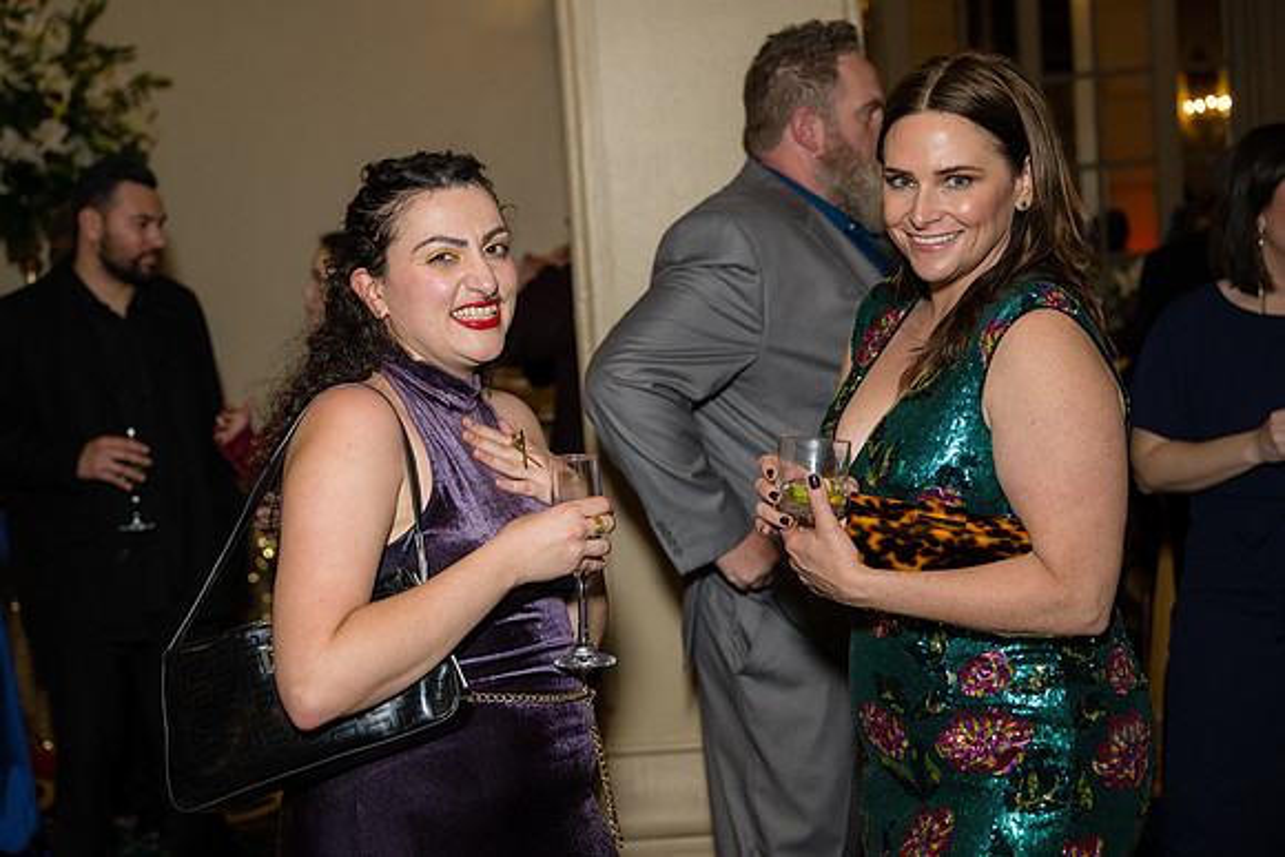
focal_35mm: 52
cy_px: 392
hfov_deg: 38.1
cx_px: 588
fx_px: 1859
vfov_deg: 26.0
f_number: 3.2
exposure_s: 1/200
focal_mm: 48
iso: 800
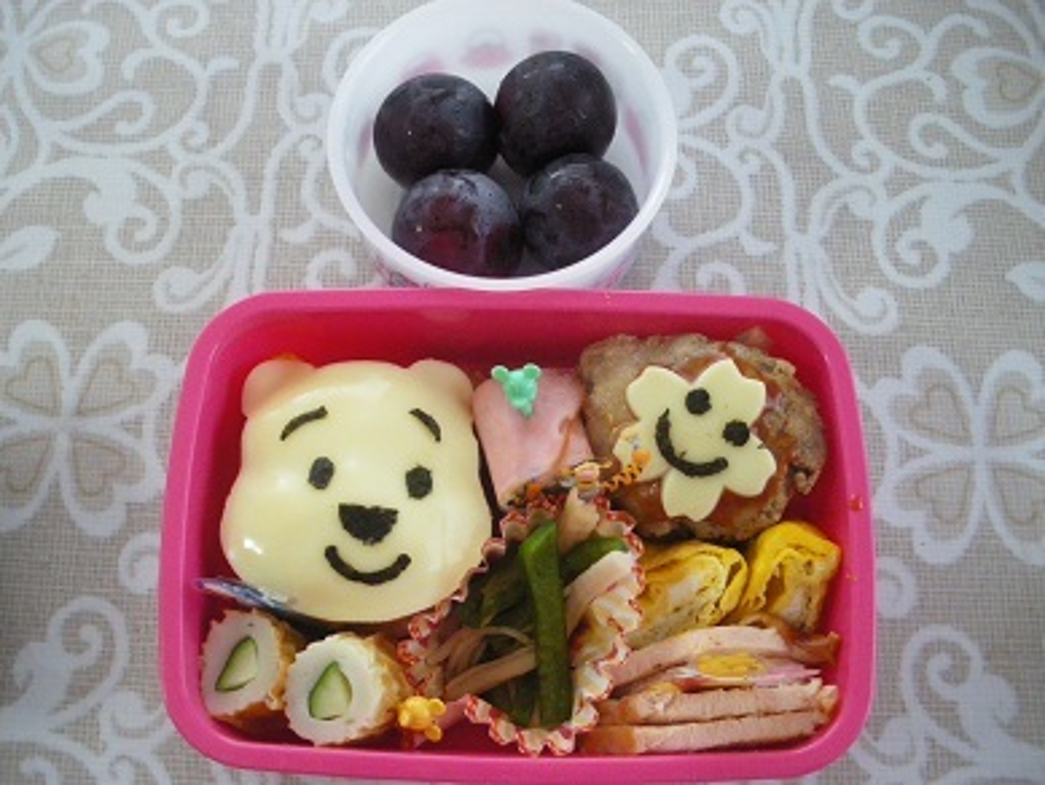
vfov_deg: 39.7
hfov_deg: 51.3
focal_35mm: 36
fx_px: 1087
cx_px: 522
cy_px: 392
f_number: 3.5
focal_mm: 6.3
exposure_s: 1/50
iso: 500
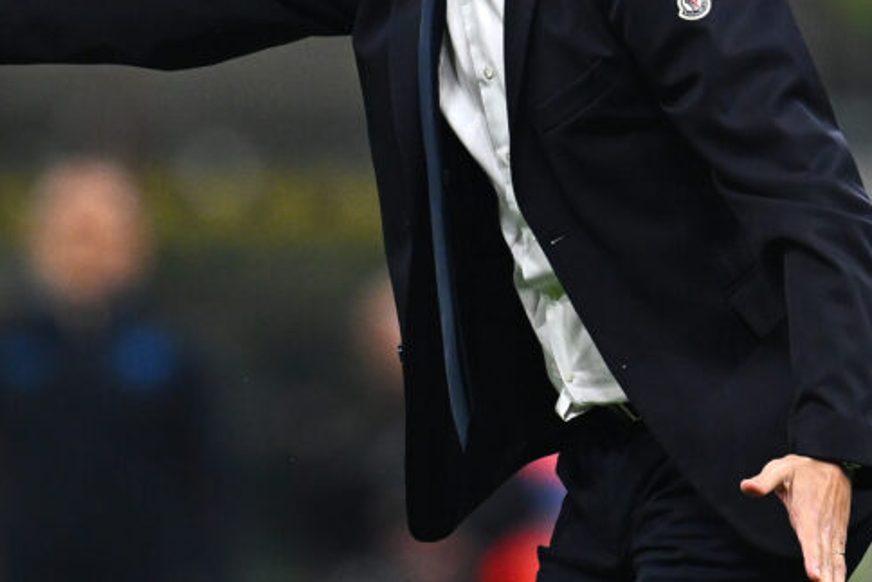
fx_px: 30745
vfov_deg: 1.1
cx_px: 342
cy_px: 134
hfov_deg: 1.6
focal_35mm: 1269
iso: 1600
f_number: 2.8
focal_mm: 400
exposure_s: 1/1600
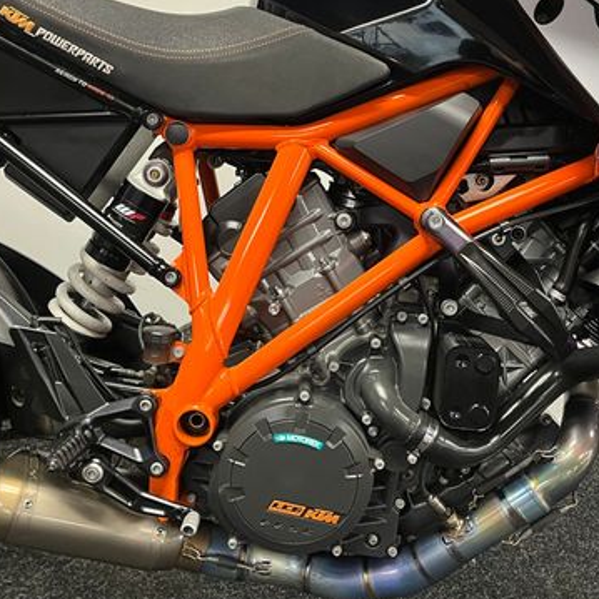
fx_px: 803
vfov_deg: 40.8
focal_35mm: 41
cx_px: 299
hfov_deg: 40.9
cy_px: 250
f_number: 1.6
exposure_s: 1/50
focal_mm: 5.1
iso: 250
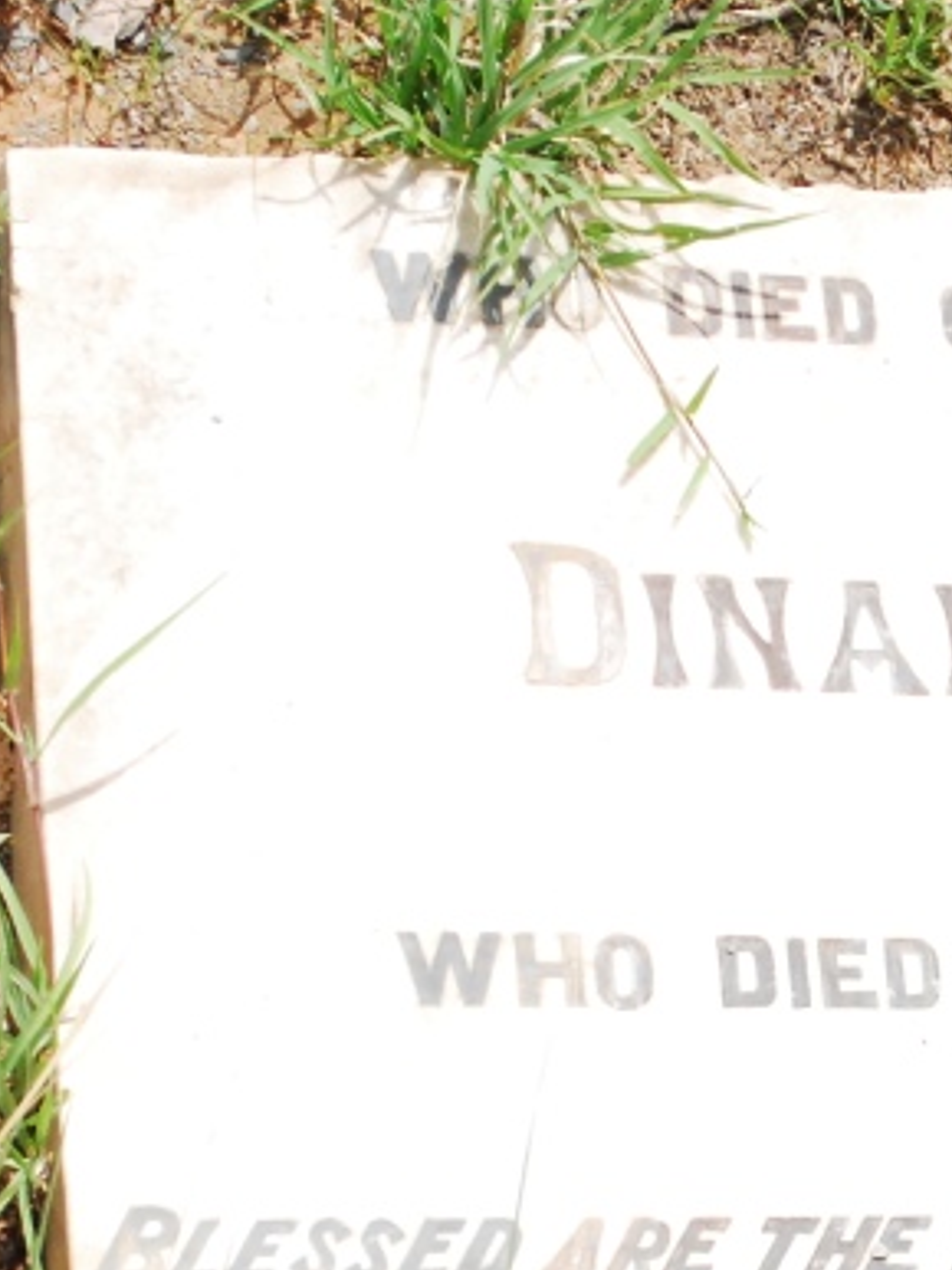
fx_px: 5613
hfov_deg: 9.6
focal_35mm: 153
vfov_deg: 12.9
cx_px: 1083
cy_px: 983
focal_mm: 40
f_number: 5.6
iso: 800
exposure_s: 1/4000
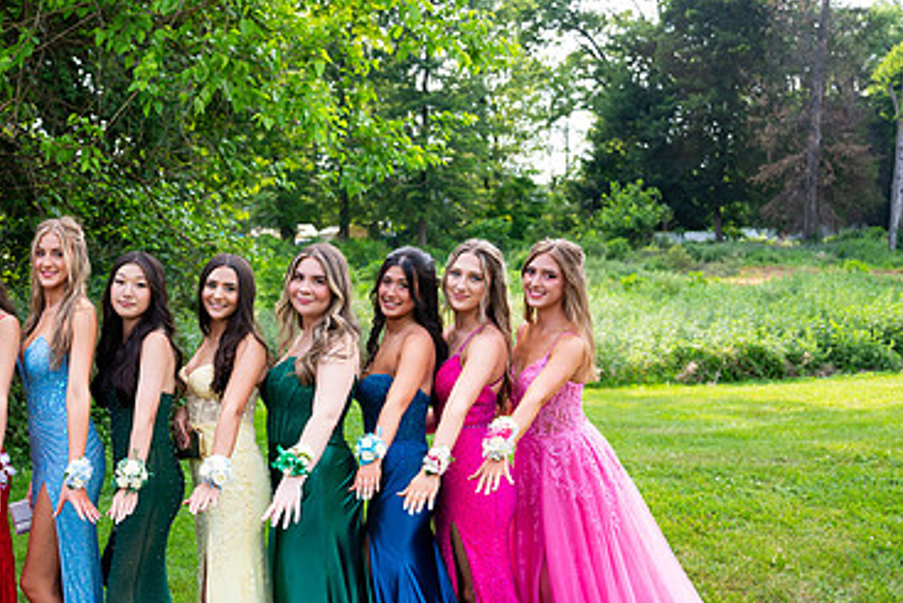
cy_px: 417
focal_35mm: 48
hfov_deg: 39.6
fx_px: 1204
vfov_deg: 27.9
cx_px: 189
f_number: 3.2
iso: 320
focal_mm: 29
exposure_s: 1/640
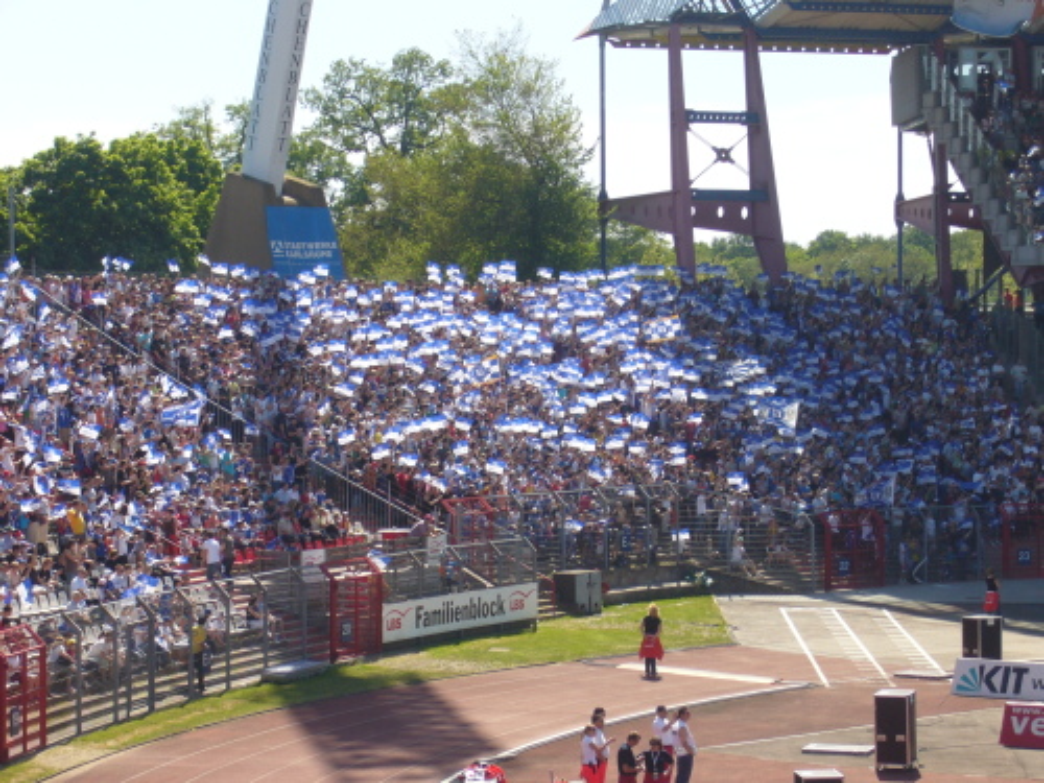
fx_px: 3167
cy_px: 392
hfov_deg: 18.7
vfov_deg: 14.1
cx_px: 522
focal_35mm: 105
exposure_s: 1/250
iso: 80
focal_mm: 17.4
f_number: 5
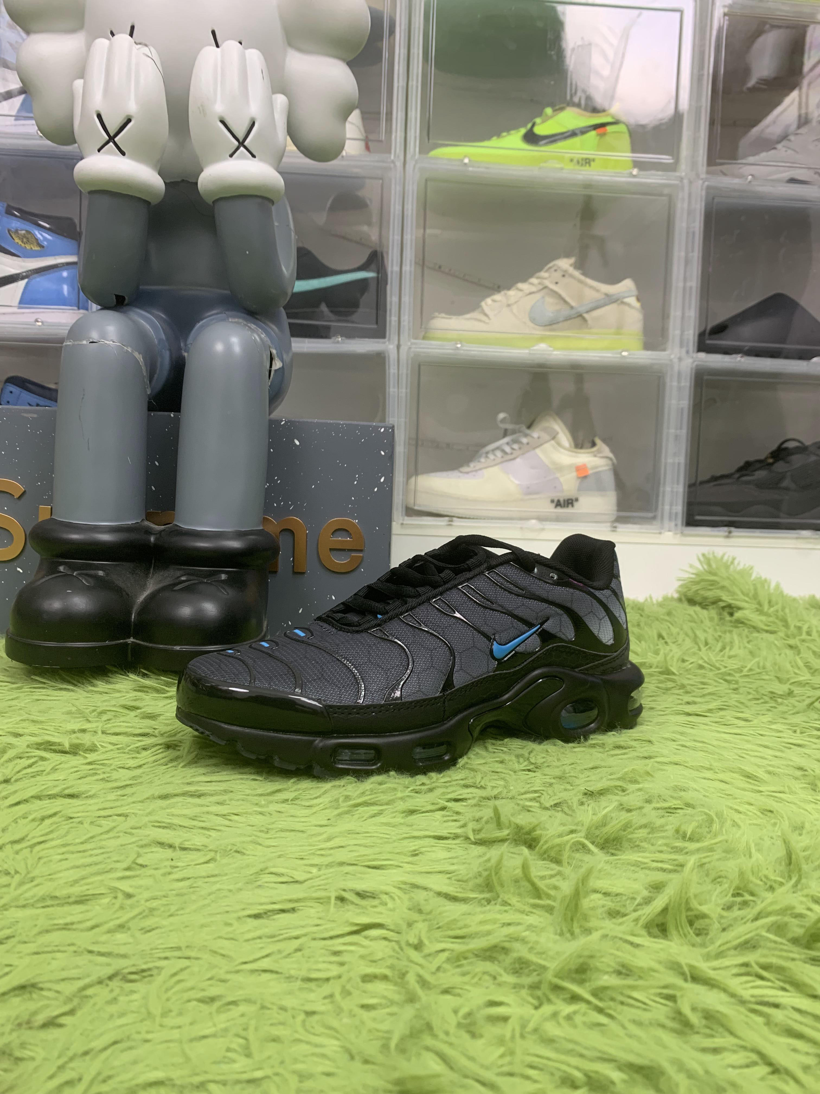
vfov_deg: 67.3
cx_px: 410
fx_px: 821
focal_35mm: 26
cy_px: 547
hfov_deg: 53.1
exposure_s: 1/60
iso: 100
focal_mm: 4.25
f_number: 1.8
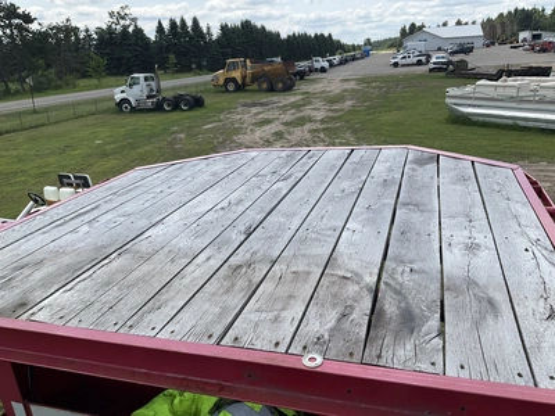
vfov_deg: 48.2
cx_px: 278
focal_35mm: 29
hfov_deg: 61.7
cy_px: 208
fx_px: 465
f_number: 1.8
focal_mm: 3
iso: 25
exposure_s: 1/1730
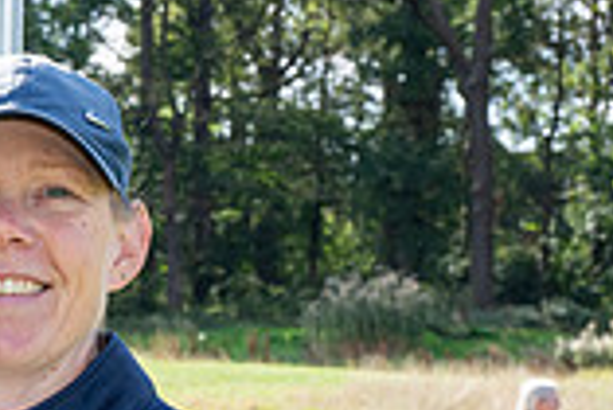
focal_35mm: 224
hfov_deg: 8.8
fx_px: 3818
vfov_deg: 6.1
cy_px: 553
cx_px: -511
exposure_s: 1/125
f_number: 11
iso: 320
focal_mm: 54
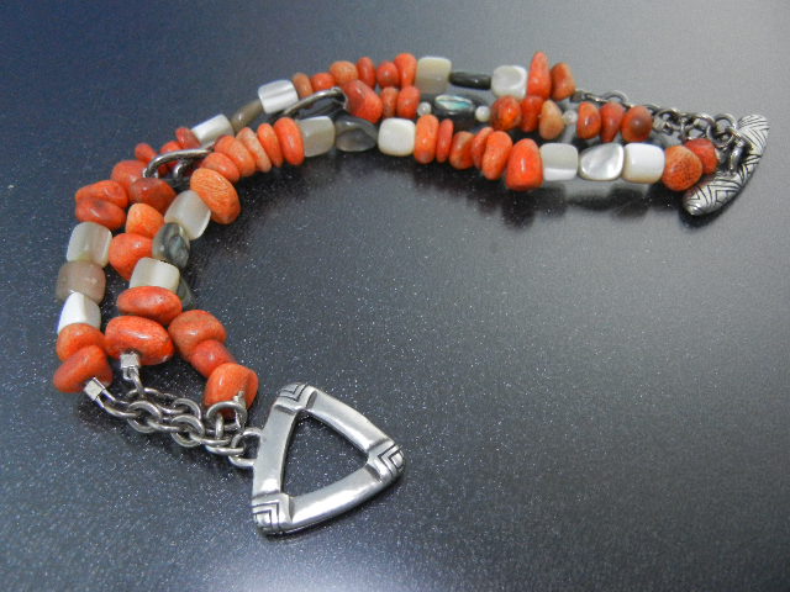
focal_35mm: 34
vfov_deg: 41.8
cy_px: 296
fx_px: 776
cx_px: 395
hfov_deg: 54.0
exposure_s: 1/30
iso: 800
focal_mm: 6.2
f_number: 7.2
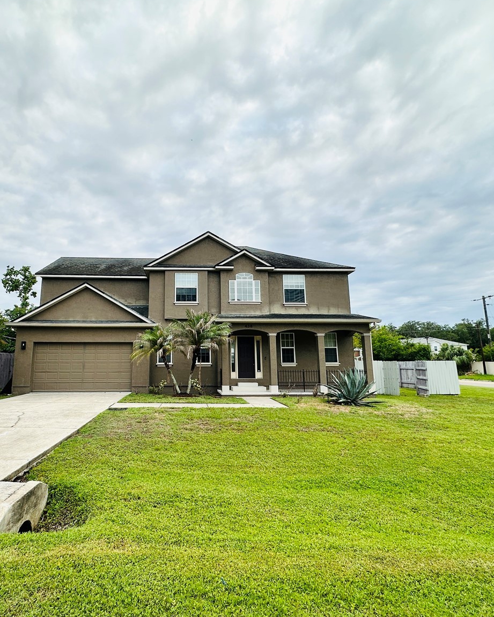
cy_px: 306
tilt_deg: +9.8
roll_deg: -0.2
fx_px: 347
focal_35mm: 19
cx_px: 197
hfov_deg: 70.1
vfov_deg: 83.3
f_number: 2.2
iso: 40
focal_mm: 2.22
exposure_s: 1/303
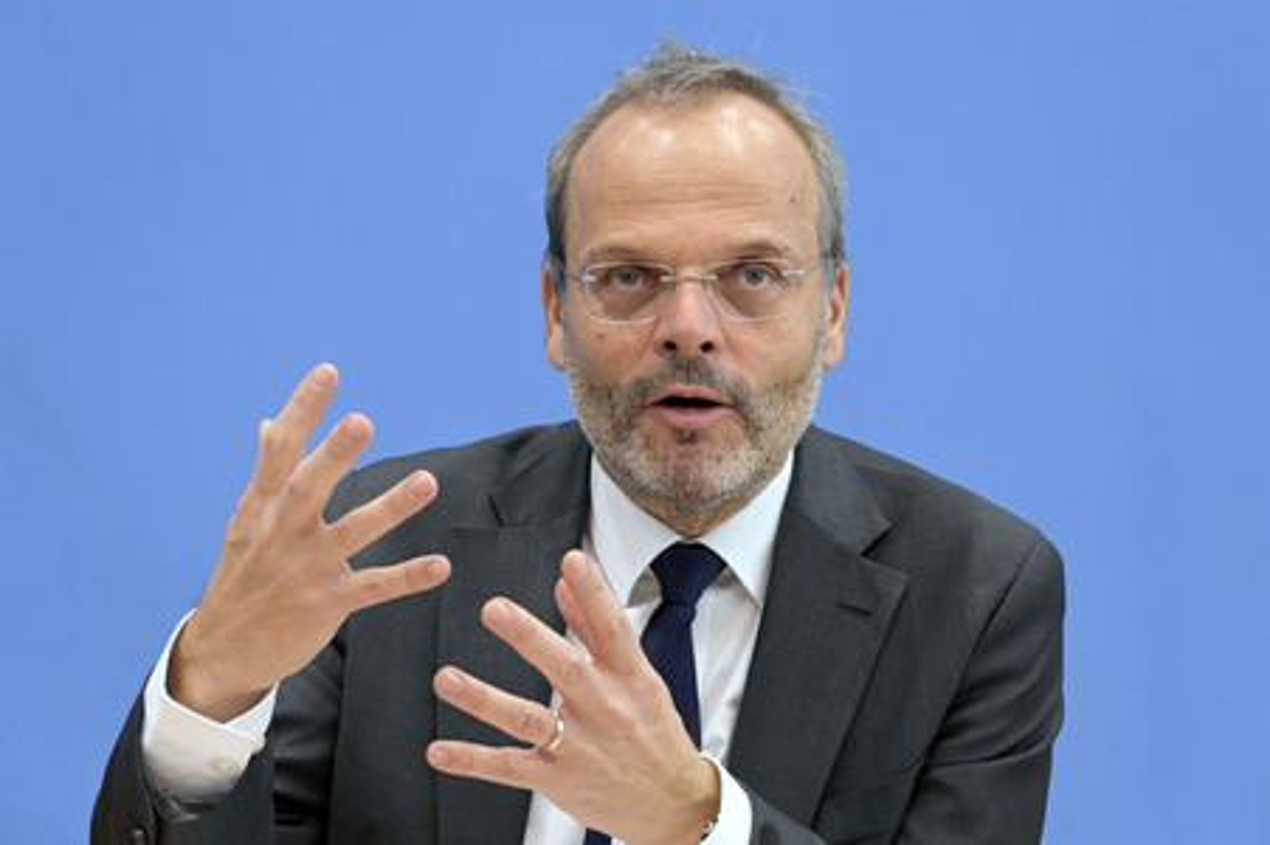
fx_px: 3701
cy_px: 422
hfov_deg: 19.5
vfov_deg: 13.0
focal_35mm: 105
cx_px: 635
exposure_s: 1/500
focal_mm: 105
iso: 5000
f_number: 5.6
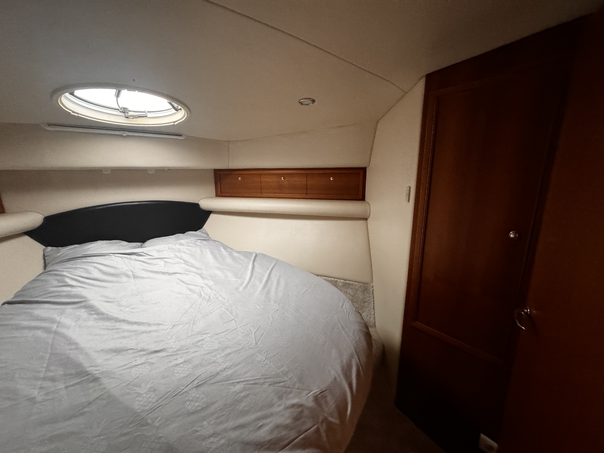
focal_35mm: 14
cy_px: 226
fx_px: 244
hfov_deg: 102.1
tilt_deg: -11.9
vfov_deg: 85.7
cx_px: 302
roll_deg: +0.8
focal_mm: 2.22
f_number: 2.2
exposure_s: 1/60
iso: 800
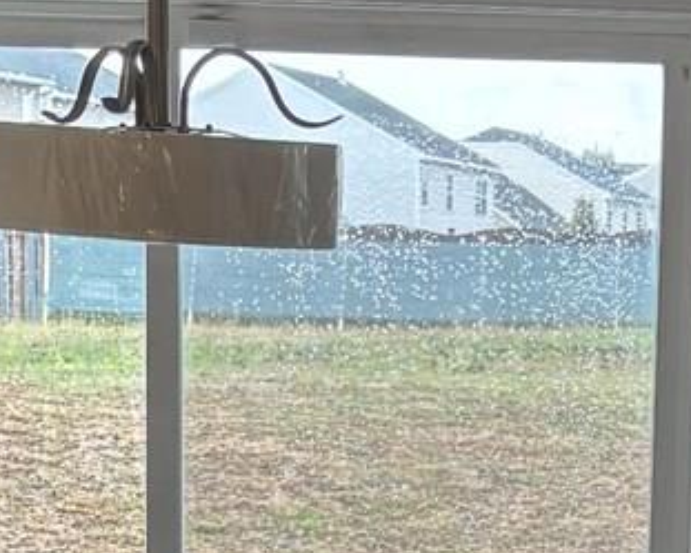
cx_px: 544
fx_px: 3846
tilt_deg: -14.7
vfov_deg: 7.7
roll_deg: -2.1
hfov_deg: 10.2
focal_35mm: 188
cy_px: 1330
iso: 50
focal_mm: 5.96
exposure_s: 1/120
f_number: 1.6
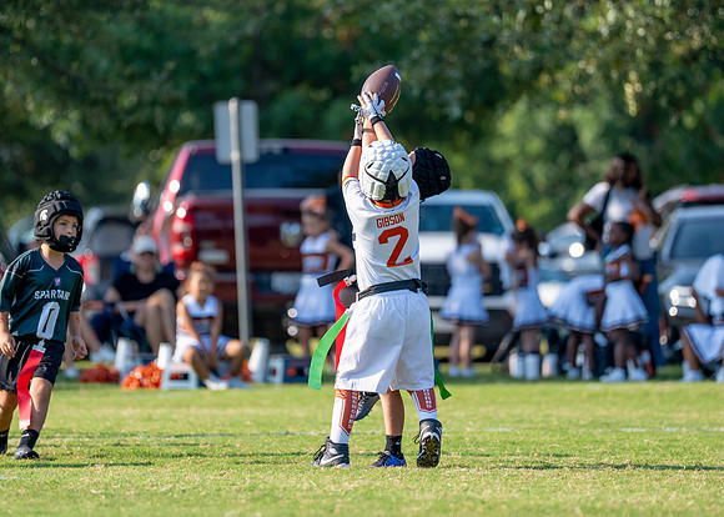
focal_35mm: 313
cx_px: 345
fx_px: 6434
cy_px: 191
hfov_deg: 6.4
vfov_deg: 4.6
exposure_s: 1/2500
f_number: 2.8
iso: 250
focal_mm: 200
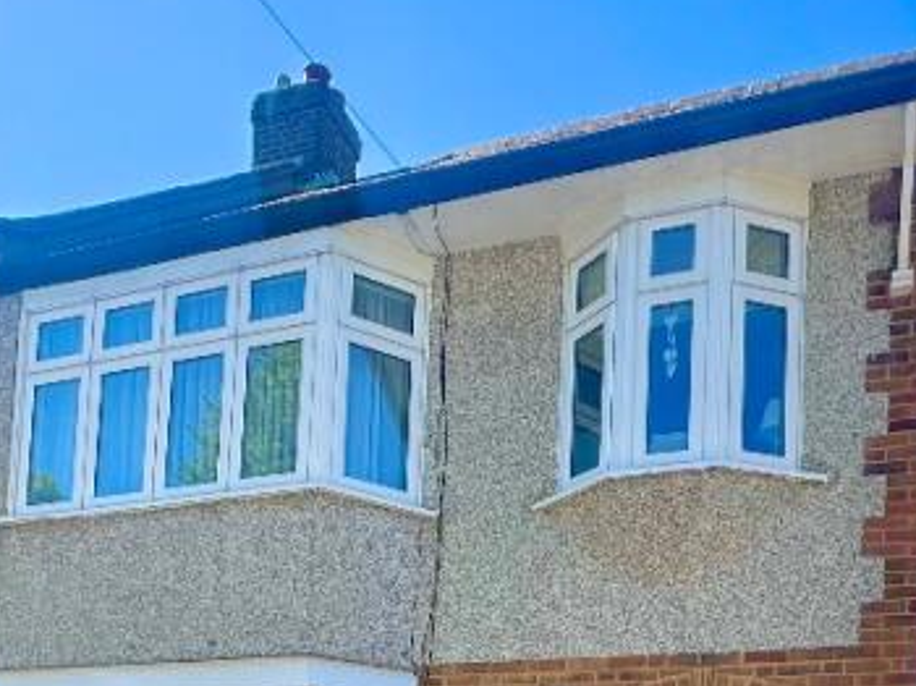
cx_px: 429
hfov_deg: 45.8
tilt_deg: +3.2
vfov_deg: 29.6
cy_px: 843
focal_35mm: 41
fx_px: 1084
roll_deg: -2.5
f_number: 2.2
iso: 40
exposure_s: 1/491
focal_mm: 2.22
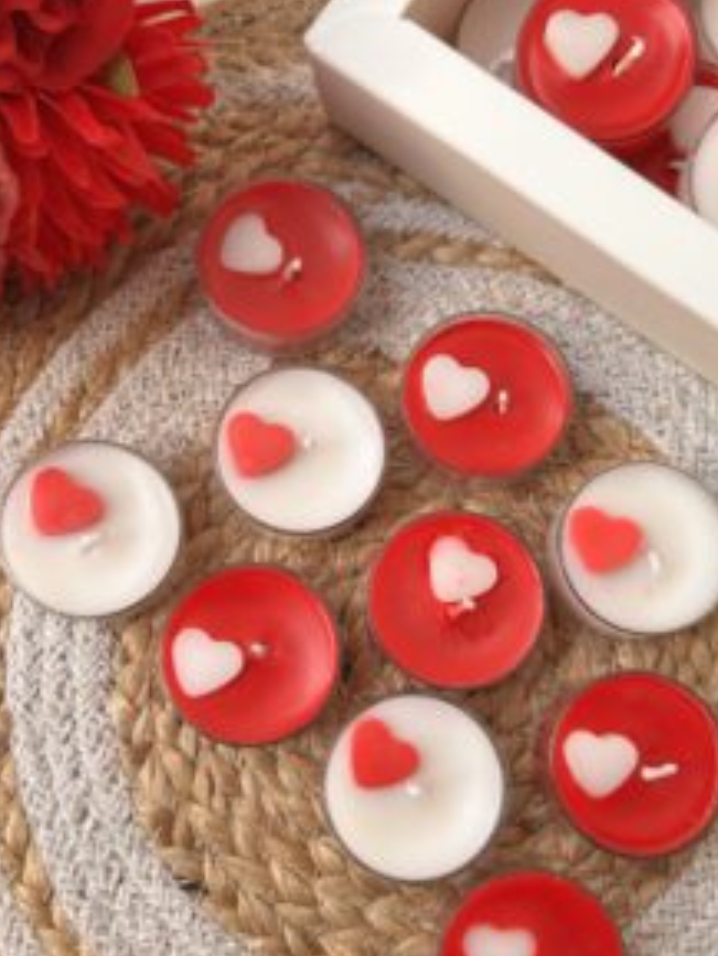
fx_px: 995
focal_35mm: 36
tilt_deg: -78.9
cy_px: 536
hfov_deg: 39.7
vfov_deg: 51.2
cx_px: 351
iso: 80
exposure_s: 1/121
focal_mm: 5.7
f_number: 1.5
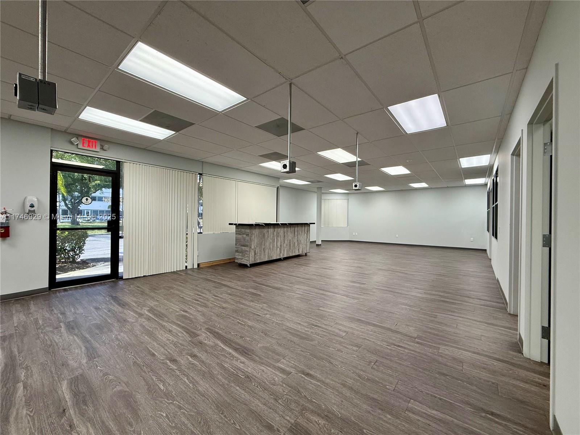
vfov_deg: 85.7
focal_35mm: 14
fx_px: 235
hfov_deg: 102.1
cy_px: 218
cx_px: 290
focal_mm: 2.22
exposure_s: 1/120
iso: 125
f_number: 2.2
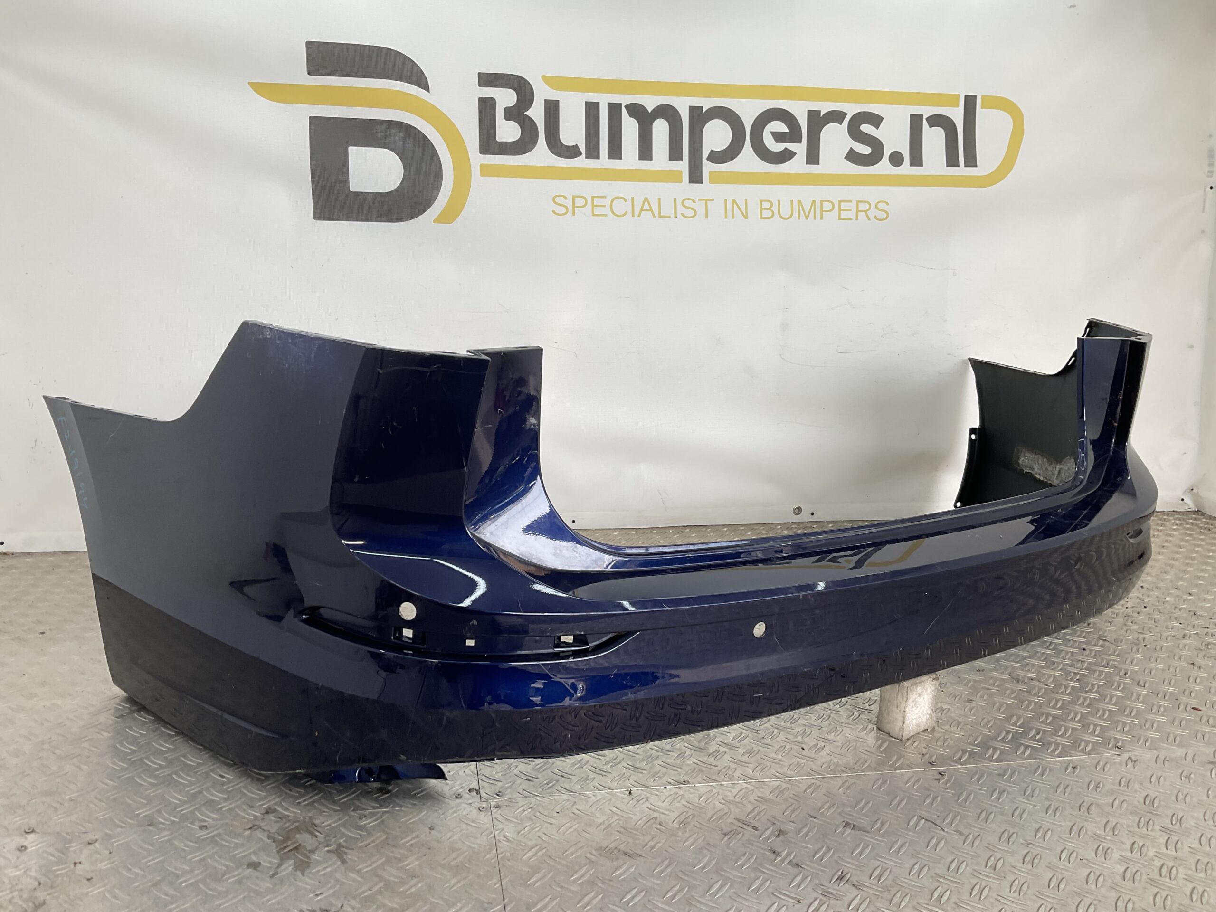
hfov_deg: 61.7
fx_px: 1019
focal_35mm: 29
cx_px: 608
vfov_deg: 48.2
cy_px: 456
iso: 16
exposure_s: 1/169
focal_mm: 3
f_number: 1.8
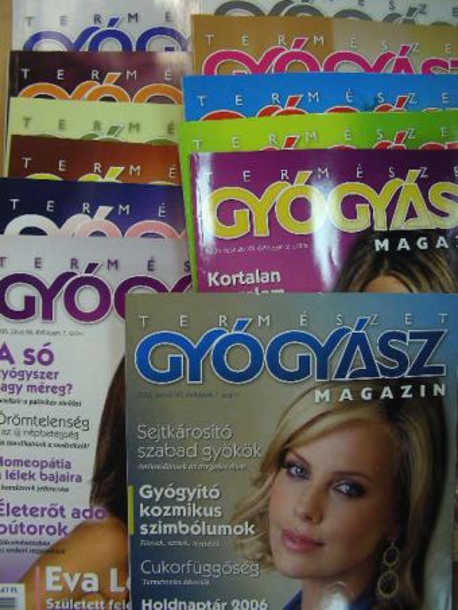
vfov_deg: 49.0
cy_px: 305
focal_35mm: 38
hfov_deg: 37.7
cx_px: 229
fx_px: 670
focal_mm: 6.3
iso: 134
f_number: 3.5
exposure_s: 1/30
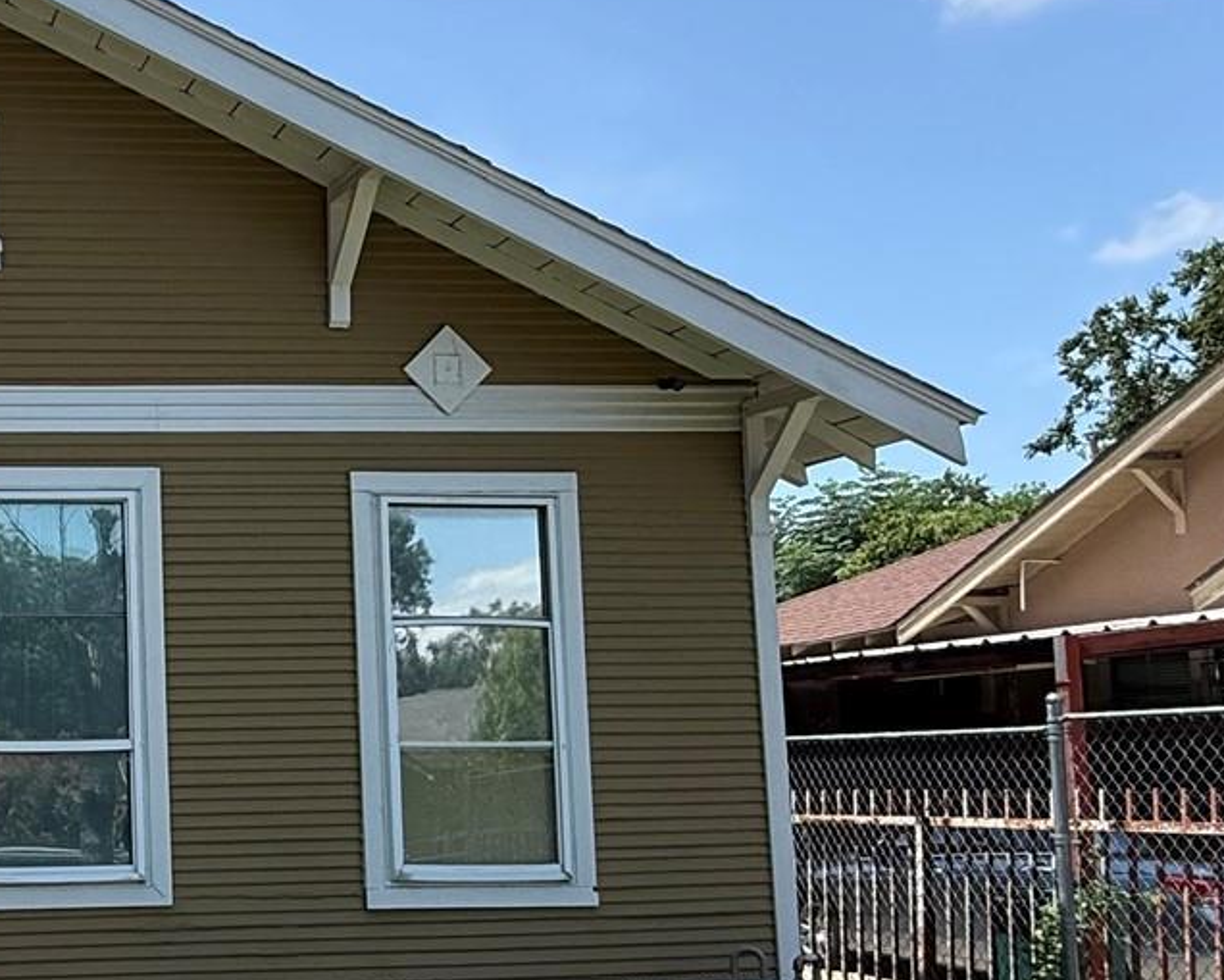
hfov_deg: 36.8
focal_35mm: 44
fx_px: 1594
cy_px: 649
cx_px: -56
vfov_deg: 33.9
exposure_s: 1/1001
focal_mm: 2.22
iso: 64
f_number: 2.2
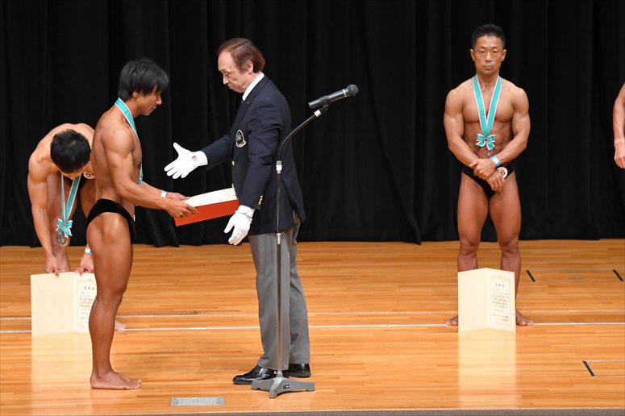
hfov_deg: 8.1
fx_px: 4425
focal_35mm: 255
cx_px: 312
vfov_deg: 5.4
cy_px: 208
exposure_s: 1/400
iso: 4000
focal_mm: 170
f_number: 5.6
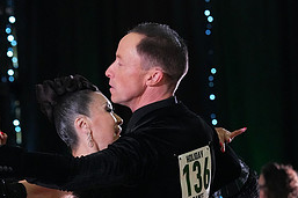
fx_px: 2672
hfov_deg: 6.4
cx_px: 122
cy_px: 298
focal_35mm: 323
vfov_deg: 4.2
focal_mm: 143
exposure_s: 1/400
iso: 10000
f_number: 6.3
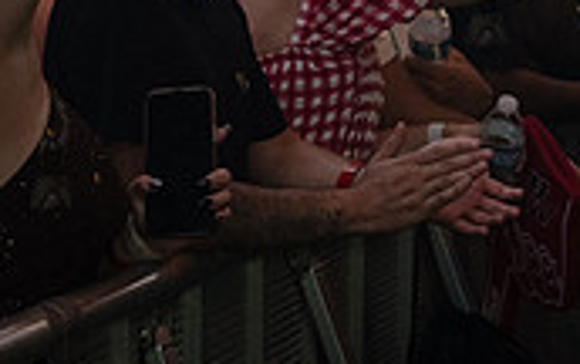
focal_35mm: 120
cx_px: 51
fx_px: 1899
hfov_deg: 17.1
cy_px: -177
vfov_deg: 10.6
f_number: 2.8
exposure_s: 1/100
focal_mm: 35
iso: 3200
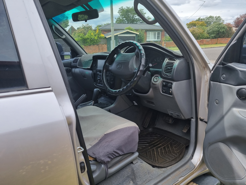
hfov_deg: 67.3
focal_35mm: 26
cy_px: 92
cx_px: 123
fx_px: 185
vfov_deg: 53.1
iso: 50
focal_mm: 5.4
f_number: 1.8
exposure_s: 1/1364
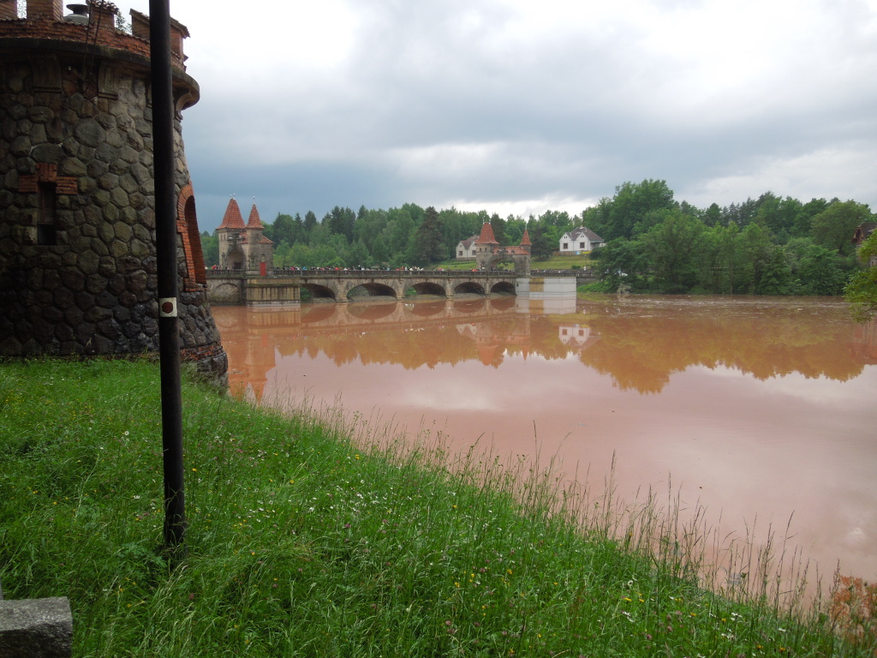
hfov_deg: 69.4
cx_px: 438
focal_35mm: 25
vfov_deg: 54.9
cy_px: 329
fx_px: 633
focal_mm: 4.5
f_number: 3.3
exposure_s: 1/500
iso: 100
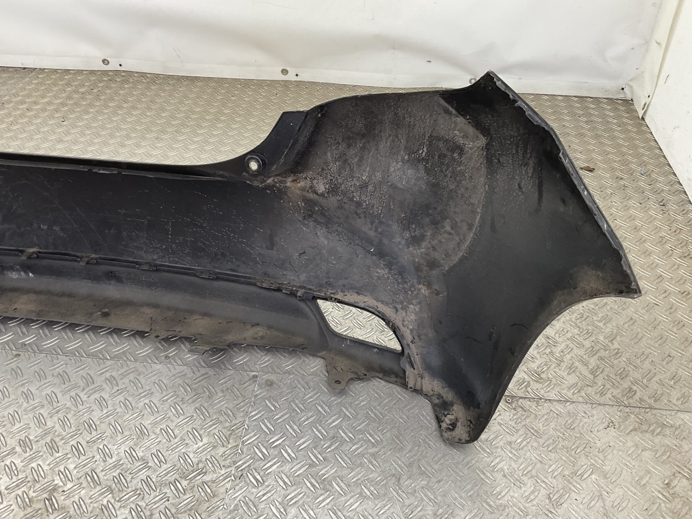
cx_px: 335
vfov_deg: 46.8
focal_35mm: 30
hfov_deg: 60.0
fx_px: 600
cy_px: 257
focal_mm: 3
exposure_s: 1/120
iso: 50
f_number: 1.8
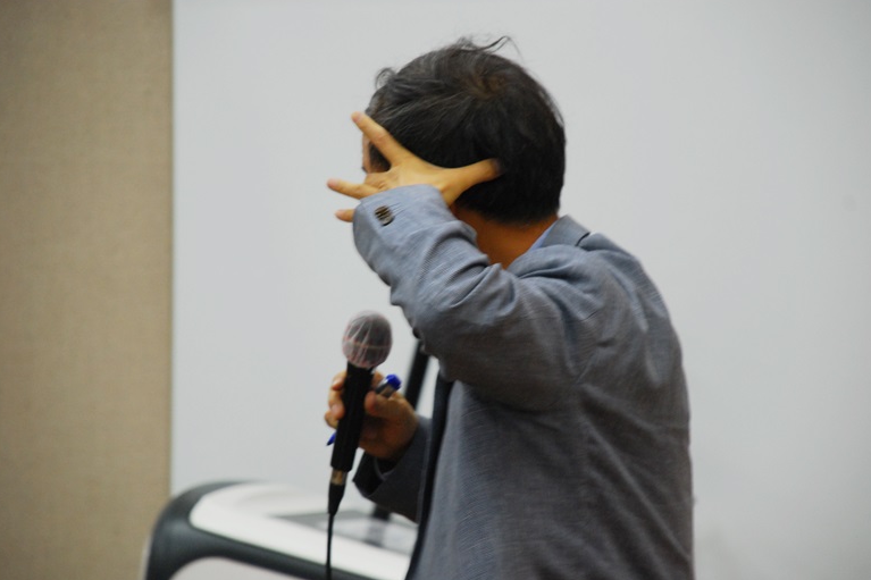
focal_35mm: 212
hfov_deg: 9.7
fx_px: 5116
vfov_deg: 6.5
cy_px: 288
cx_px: 451
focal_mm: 135
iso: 560
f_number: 5.6
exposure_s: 1/30
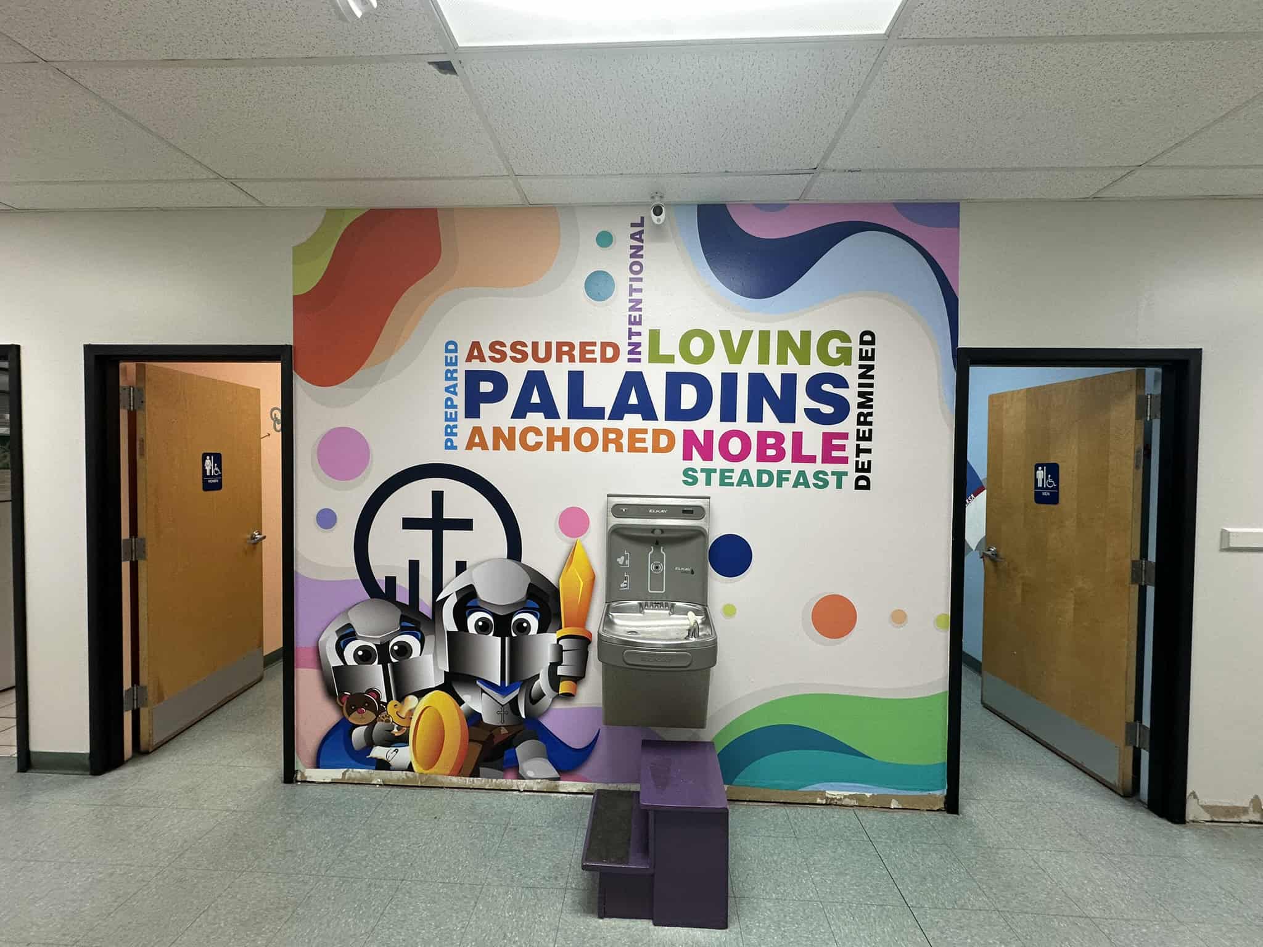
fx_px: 511
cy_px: 474
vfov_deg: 85.7
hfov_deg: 102.1
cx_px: 632
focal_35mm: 14
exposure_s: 1/120
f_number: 2.2
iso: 160
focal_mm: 2.2
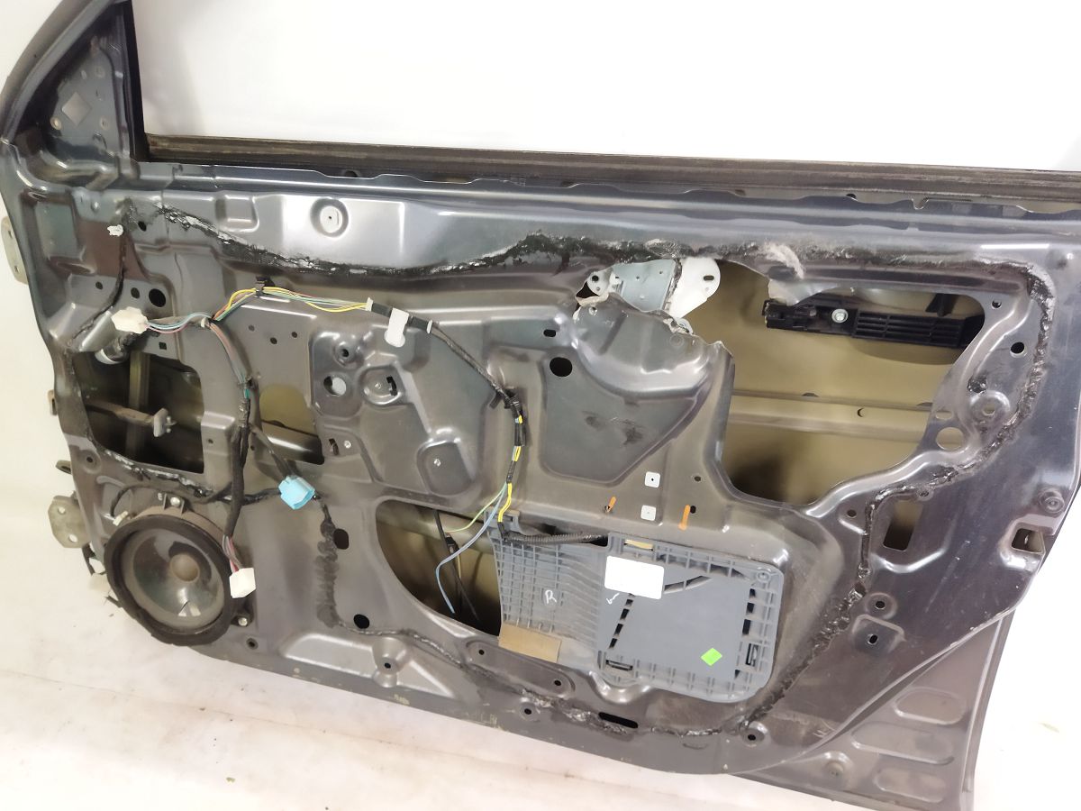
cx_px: 540
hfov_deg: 65.3
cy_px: 406
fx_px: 843
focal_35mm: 27
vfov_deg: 51.4
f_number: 1.79
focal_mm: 4.71
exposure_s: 1/25
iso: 294
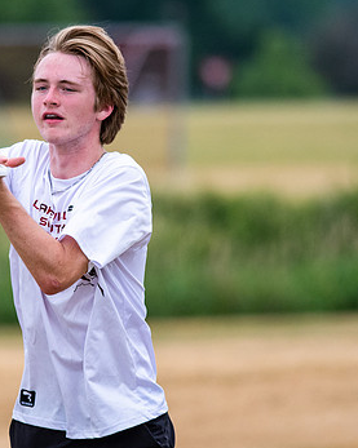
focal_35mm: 937
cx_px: 76
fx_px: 12426
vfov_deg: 2.1
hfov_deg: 1.7
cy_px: 211
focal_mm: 300
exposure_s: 1/3200
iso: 800
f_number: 4.5
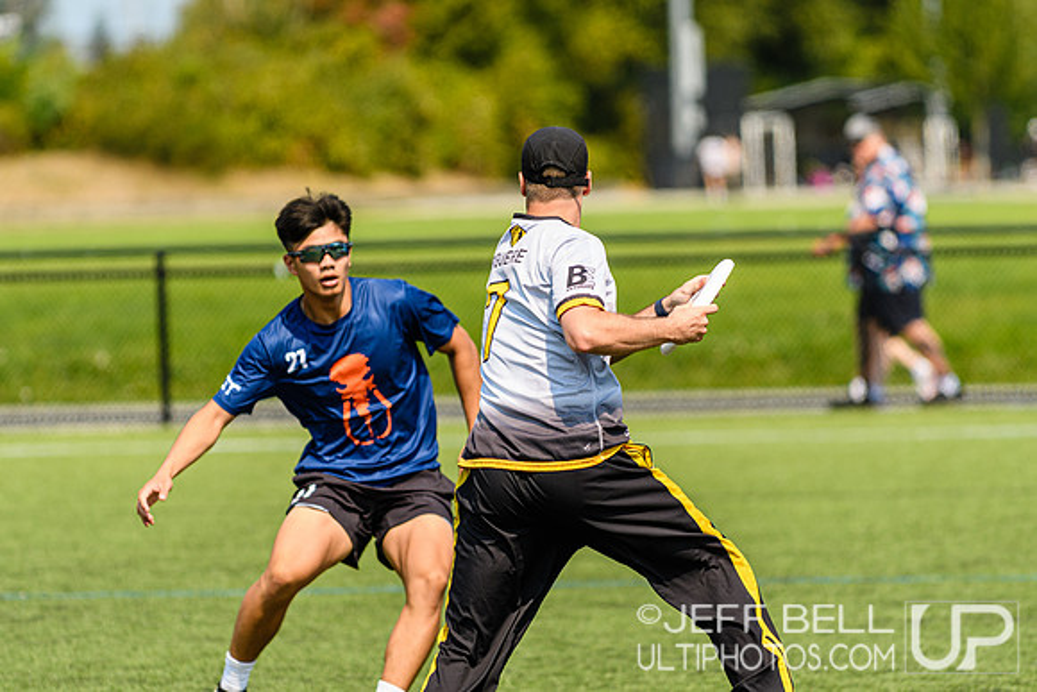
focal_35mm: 300
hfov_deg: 6.9
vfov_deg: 4.6
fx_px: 8643
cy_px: 346
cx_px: 518
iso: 100
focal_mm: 200
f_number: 3.2
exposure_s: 1/1000
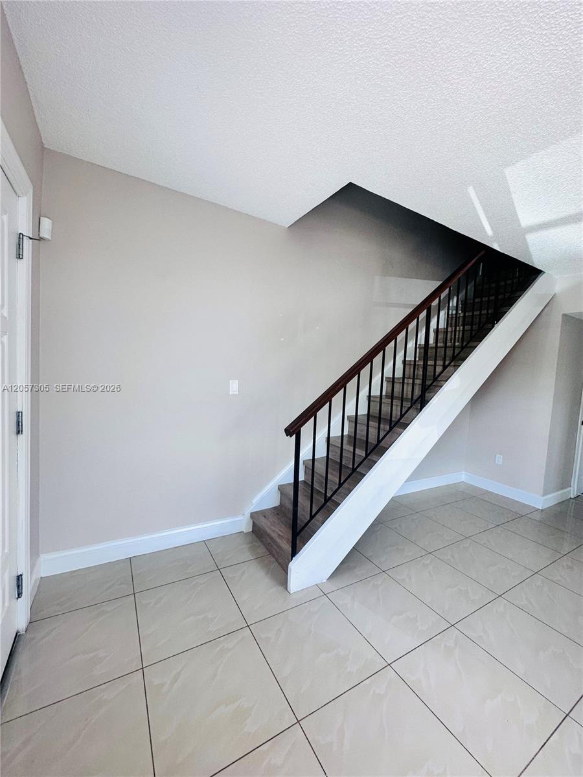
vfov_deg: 102.1
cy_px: 388
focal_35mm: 14
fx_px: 314
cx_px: 292
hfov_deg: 85.7
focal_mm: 2.22
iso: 125
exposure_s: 1/120
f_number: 2.2
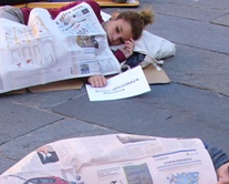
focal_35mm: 129
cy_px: 268
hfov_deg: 14.9
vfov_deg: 11.5
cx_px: 168
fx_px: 875
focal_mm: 6
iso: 50
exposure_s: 1/125
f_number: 3.7
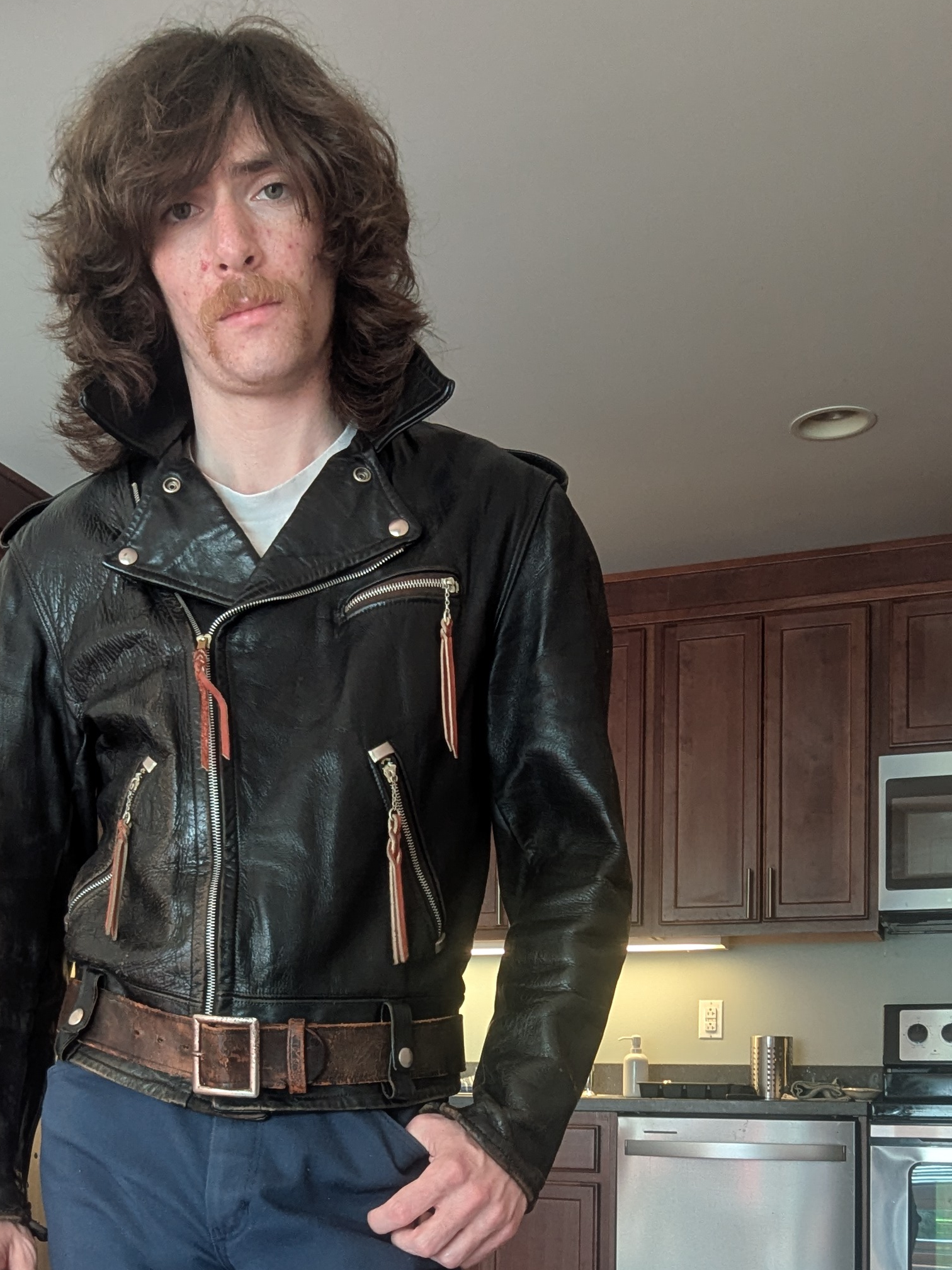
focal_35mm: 42
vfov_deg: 42.3
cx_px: 303
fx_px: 1540
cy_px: 1059
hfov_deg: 34.0
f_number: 2.2
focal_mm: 2.74
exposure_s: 1/24
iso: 43
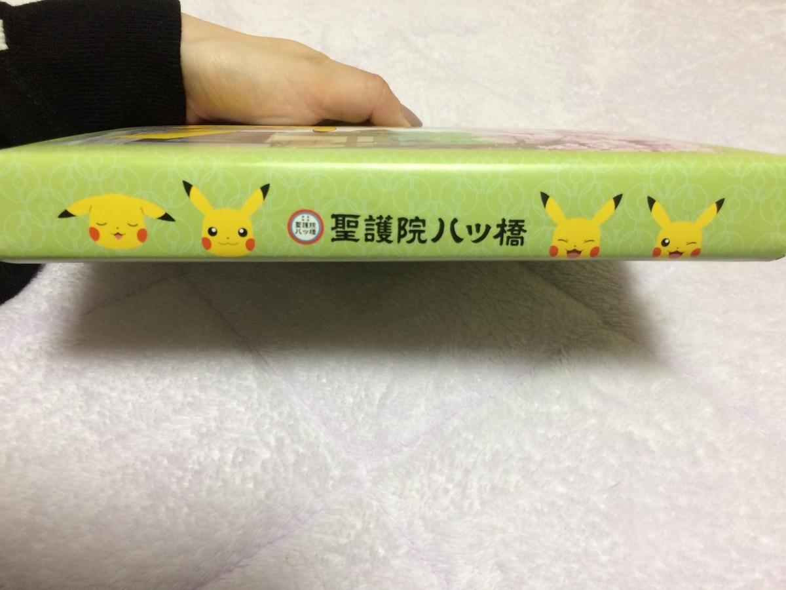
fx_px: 658
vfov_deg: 48.2
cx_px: 393
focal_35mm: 29
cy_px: 295
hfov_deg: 61.7
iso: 80
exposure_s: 1/30
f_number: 2.2
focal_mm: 4.15
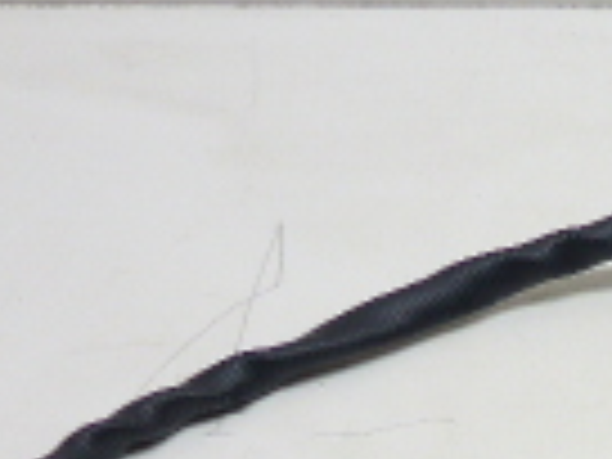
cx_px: 842
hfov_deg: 14.2
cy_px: 1022
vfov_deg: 10.1
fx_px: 2334
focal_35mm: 132
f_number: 3.3
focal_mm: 4.9
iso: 100
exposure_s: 1/80
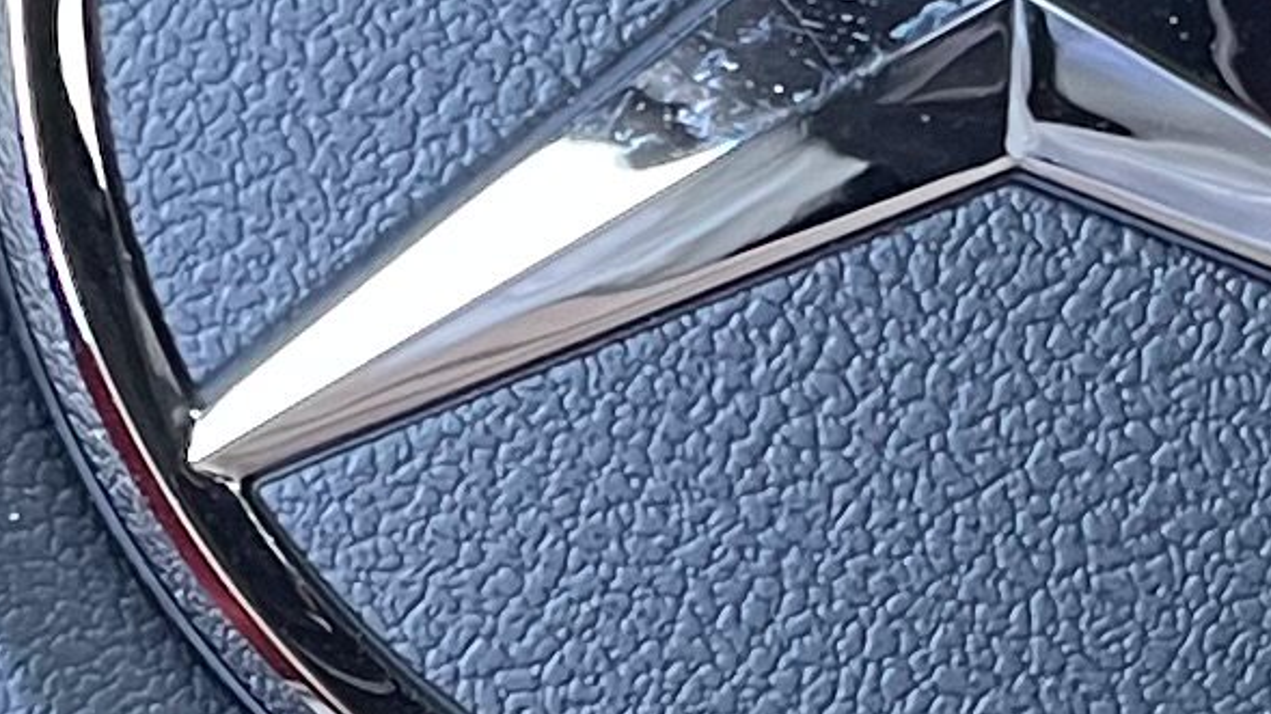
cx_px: 941
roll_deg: -1.9
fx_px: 6537
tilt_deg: -28.6
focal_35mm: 194
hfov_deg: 11.1
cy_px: 306
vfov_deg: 6.3
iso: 250
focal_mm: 5.1
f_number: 1.6
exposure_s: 1/60
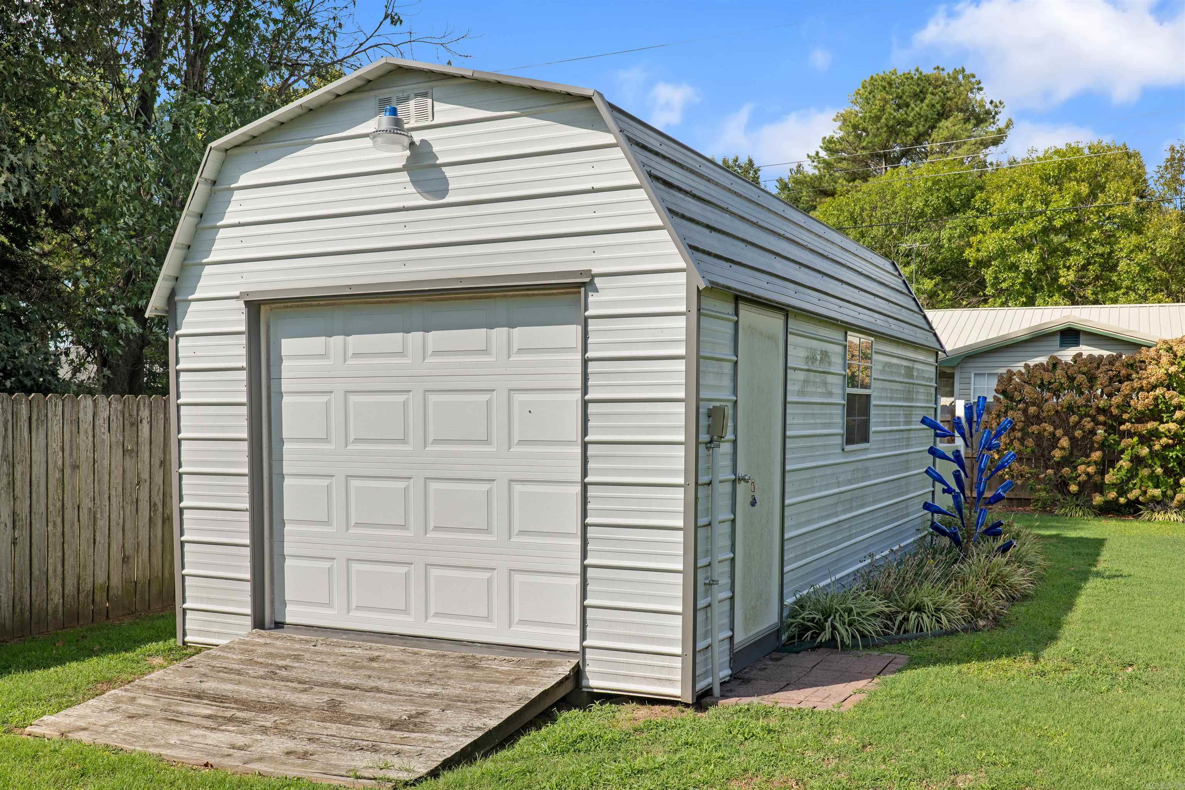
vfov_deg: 38.9
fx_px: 1119
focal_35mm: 34
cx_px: 592
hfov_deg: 55.8
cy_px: 395
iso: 100
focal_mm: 34
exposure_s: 1/80
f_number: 9
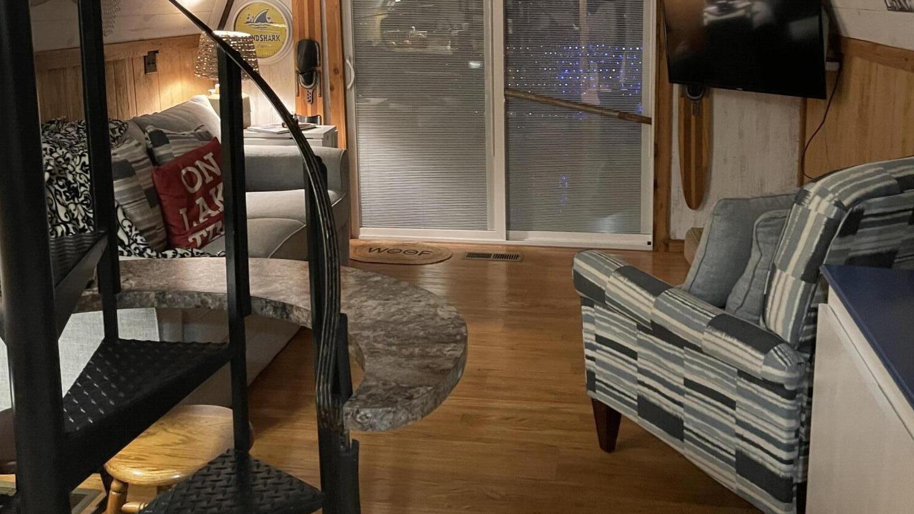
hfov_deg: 52.8
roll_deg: +0.6
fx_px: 921
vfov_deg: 30.7
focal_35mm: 38
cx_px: 455
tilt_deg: -9.1
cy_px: 129
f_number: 1.6
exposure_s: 1/30
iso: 800
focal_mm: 5.1
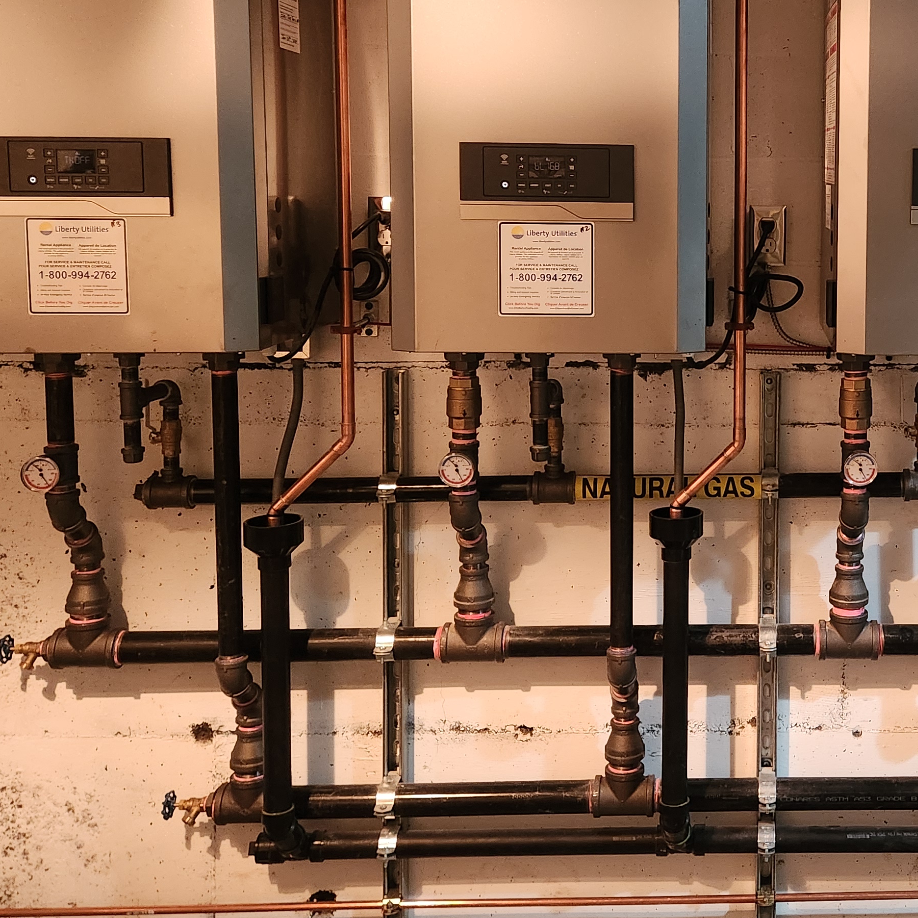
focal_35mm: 45
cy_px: 272
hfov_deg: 35.7
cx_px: 799
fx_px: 1350
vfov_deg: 37.0
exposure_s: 1/40
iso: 640
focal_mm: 5.4
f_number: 1.8
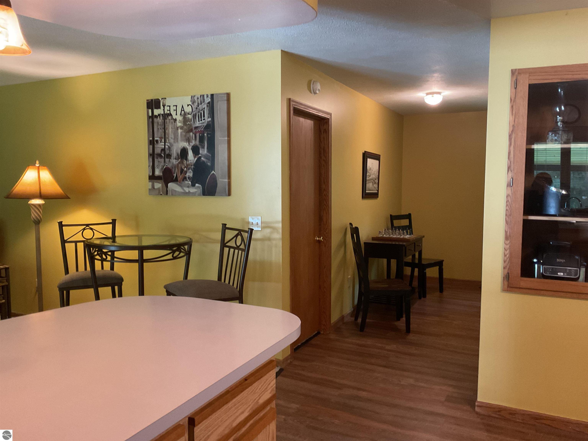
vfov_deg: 48.2
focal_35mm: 29
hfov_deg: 61.7
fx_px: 493
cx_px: 294
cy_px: 220
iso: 250
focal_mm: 3
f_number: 1.8
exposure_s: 1/40
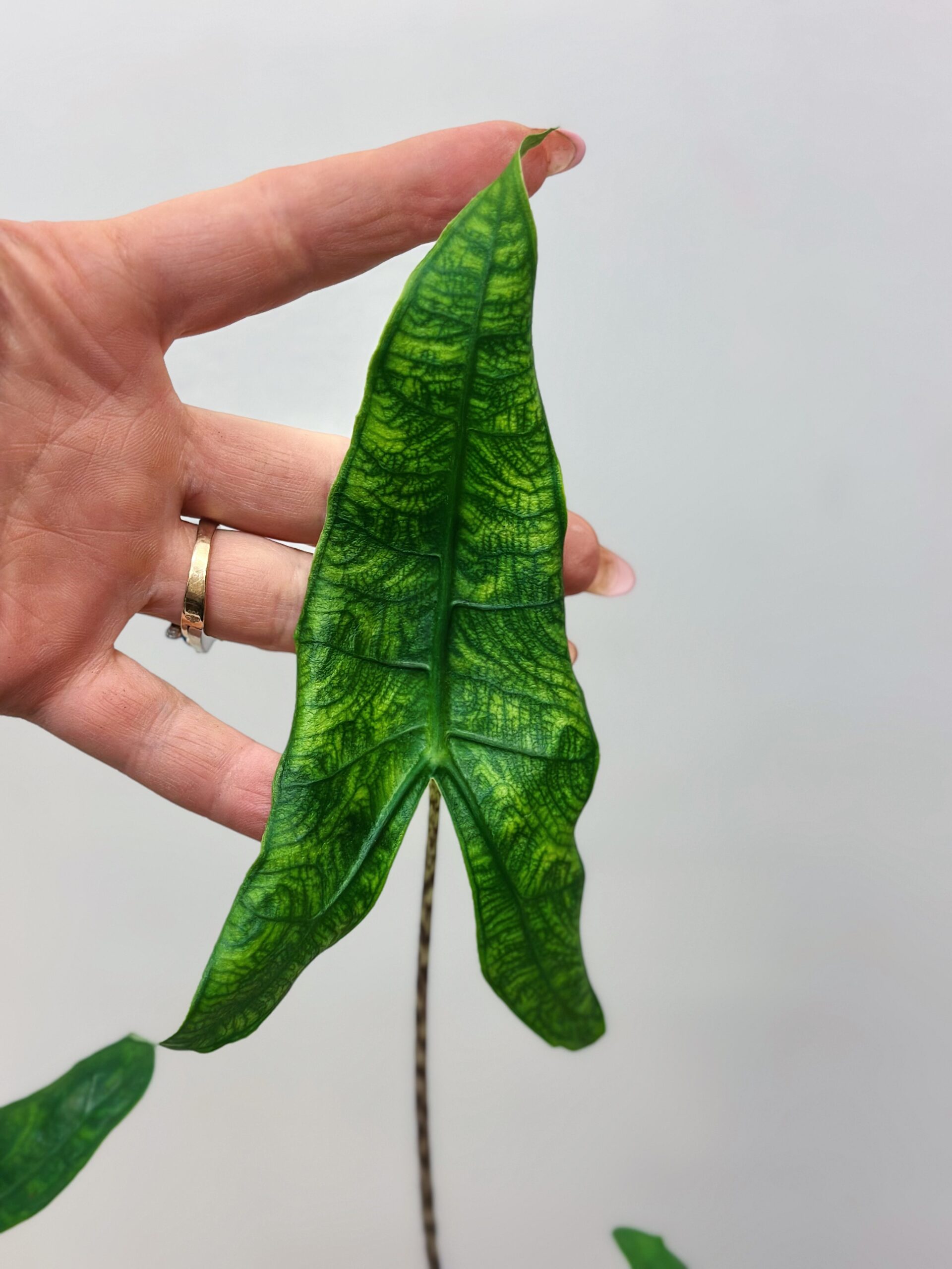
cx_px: 476
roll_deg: +9.7
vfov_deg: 39.7
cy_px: 634
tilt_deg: -30.2
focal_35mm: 48
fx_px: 1760
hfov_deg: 30.3
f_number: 1.78
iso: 125
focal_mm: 6.86
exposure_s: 1/50
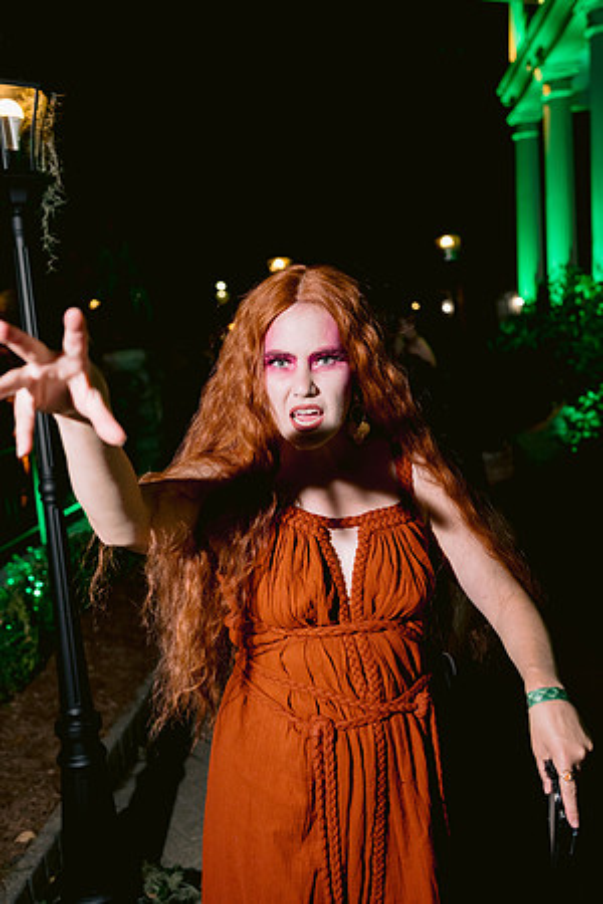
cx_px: 302
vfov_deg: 54.4
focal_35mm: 35
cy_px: 452
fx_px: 879
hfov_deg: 37.9
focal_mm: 35
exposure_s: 1/160
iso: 1250
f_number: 3.2
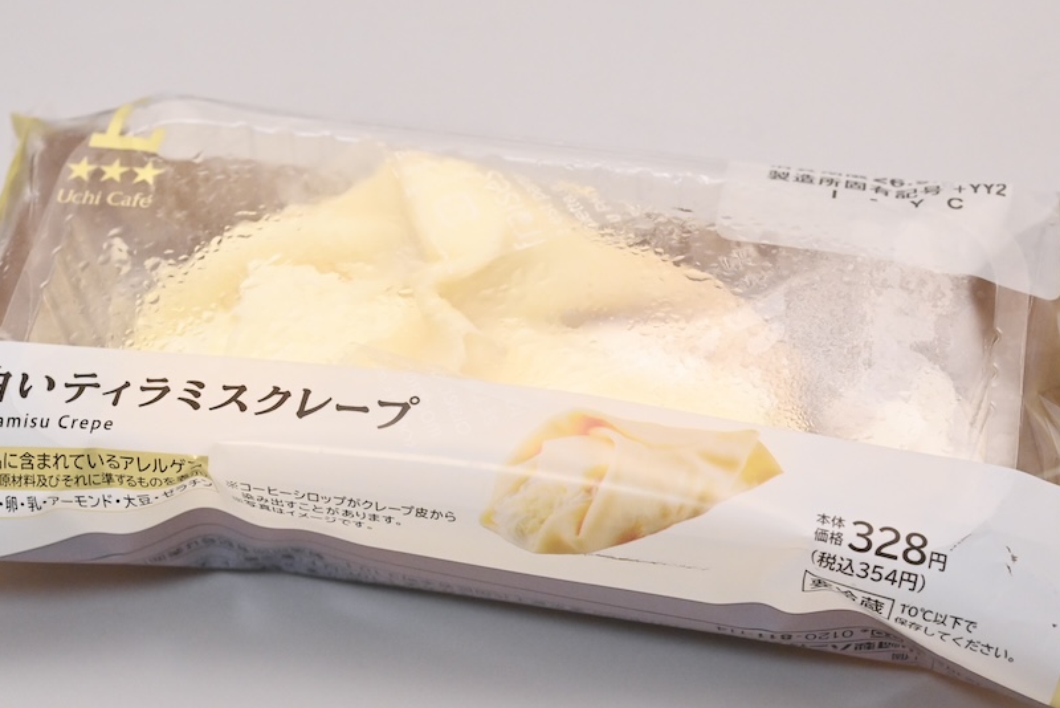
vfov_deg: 18.2
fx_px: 2209
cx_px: 510
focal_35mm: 75
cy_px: 397
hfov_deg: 27.0
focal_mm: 60
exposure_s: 1/160
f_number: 9
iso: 6400
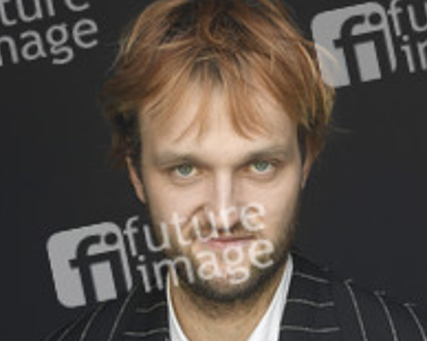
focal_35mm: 155
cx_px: 225
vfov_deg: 9.9
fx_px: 1958
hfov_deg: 12.4
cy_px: 365
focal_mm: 80
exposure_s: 1/320
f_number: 5
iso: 800
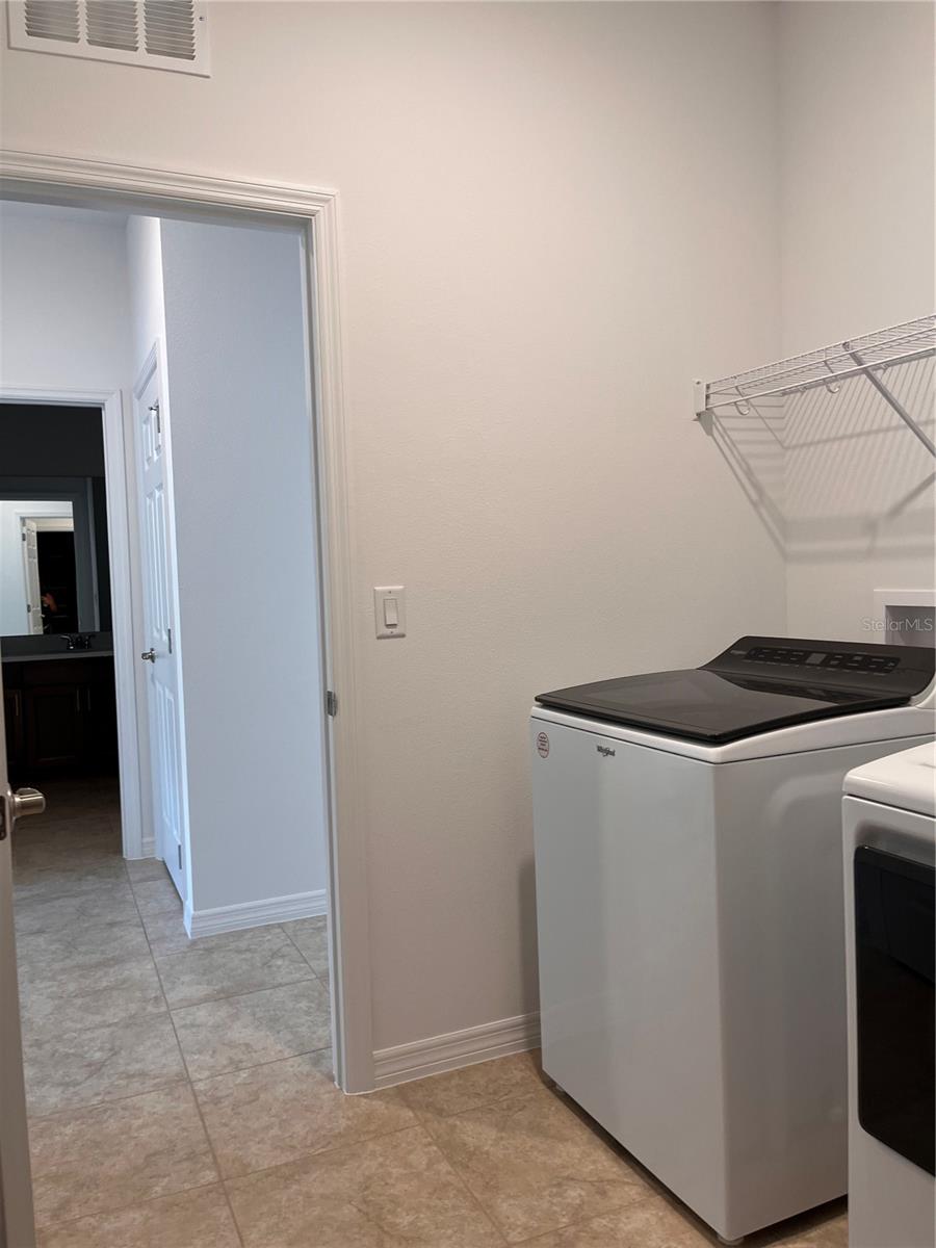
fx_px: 937
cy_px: 624
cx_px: 468
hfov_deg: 53.1
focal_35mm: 26
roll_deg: +0.3
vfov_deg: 67.3
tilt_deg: -2.5
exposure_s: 1/60
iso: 80
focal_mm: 5.1
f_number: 1.6
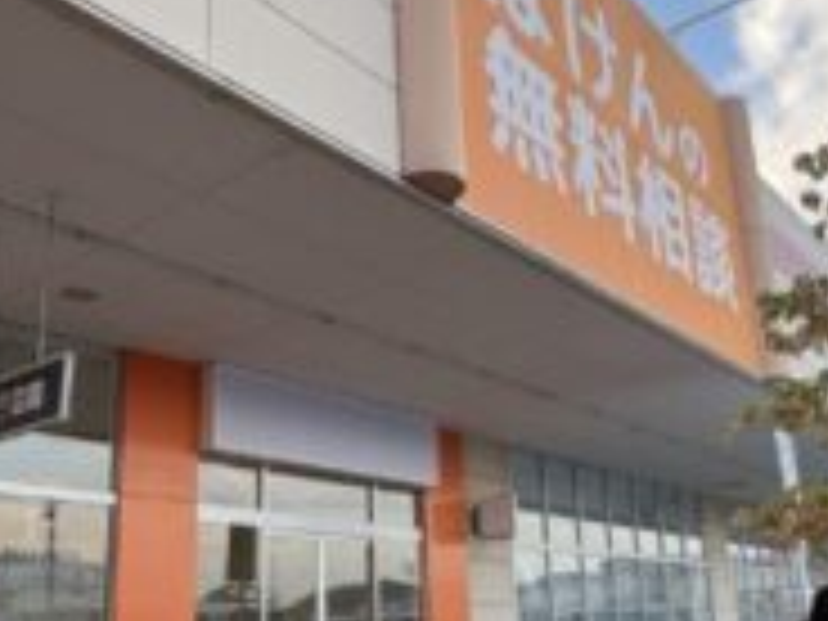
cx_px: 317
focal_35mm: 37
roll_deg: -0.3
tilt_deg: +15.3
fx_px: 885
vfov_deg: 38.4
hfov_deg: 49.7
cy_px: 387
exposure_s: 1/120
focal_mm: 2.22
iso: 64
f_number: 2.2
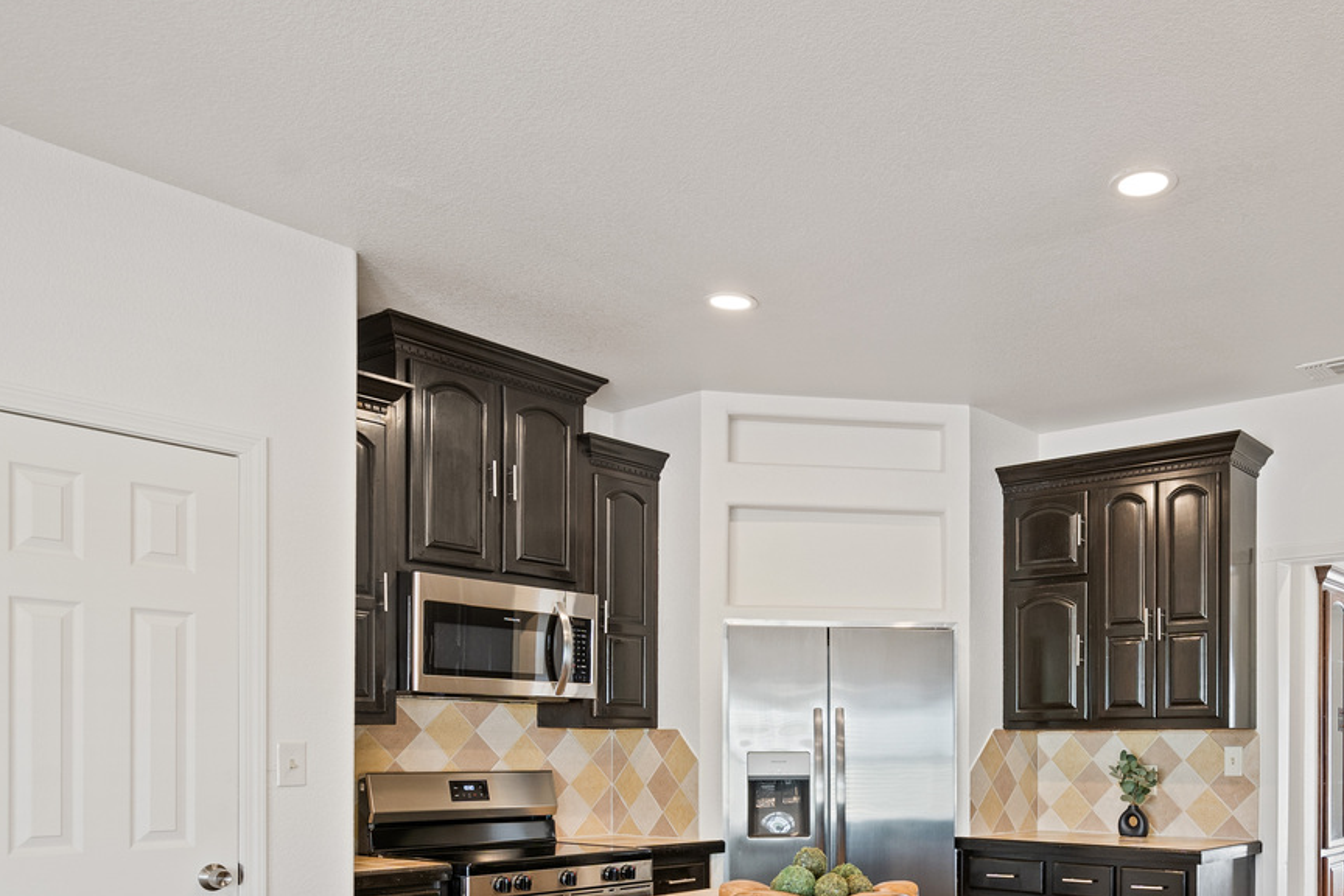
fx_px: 1120
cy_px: 779
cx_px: 943
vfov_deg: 40.8
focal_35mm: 30
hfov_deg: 59.8
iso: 200
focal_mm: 16
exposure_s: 1/3
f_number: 7.1
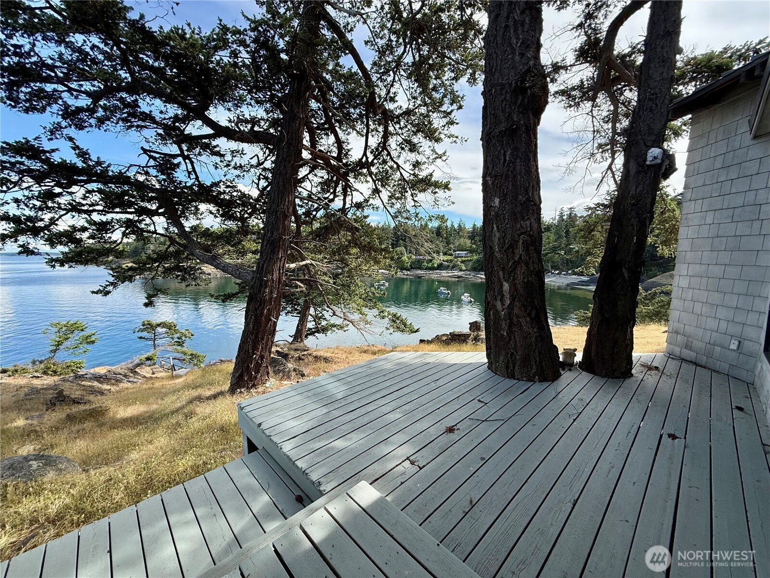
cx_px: 385
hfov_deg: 102.1
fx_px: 311
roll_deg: +0.4
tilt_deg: -6.9
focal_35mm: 14
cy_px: 289
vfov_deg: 85.7
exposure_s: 1/1235
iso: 50
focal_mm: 2.22
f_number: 2.2
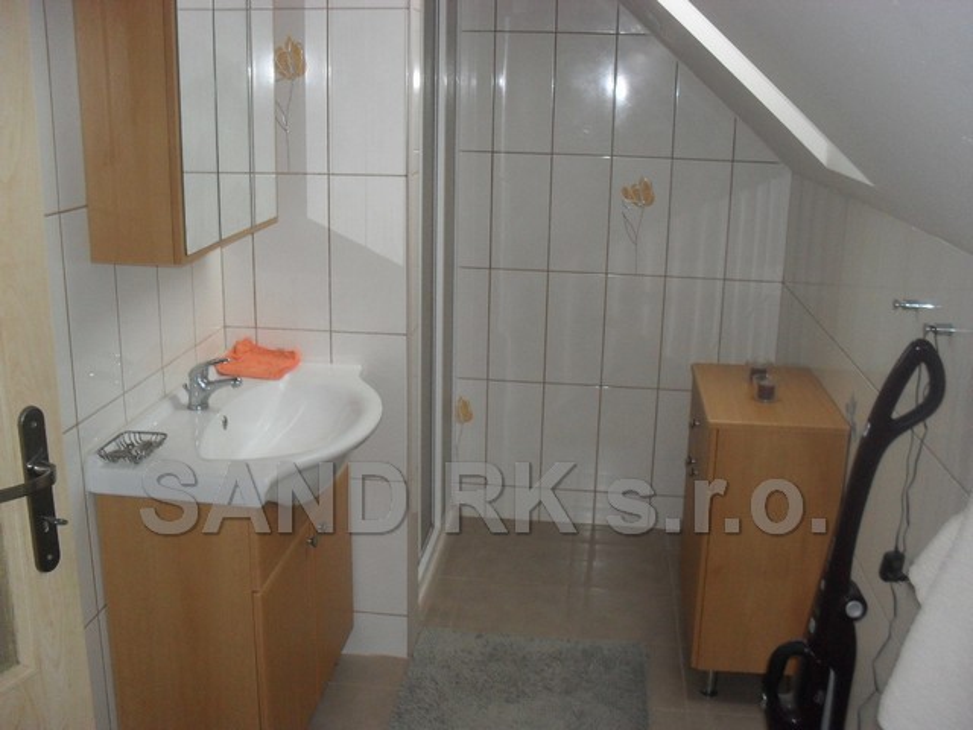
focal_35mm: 35
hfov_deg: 52.6
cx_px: 486
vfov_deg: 40.7
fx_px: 984
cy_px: 365
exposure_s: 1/45
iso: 200
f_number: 3.2
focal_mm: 6.3
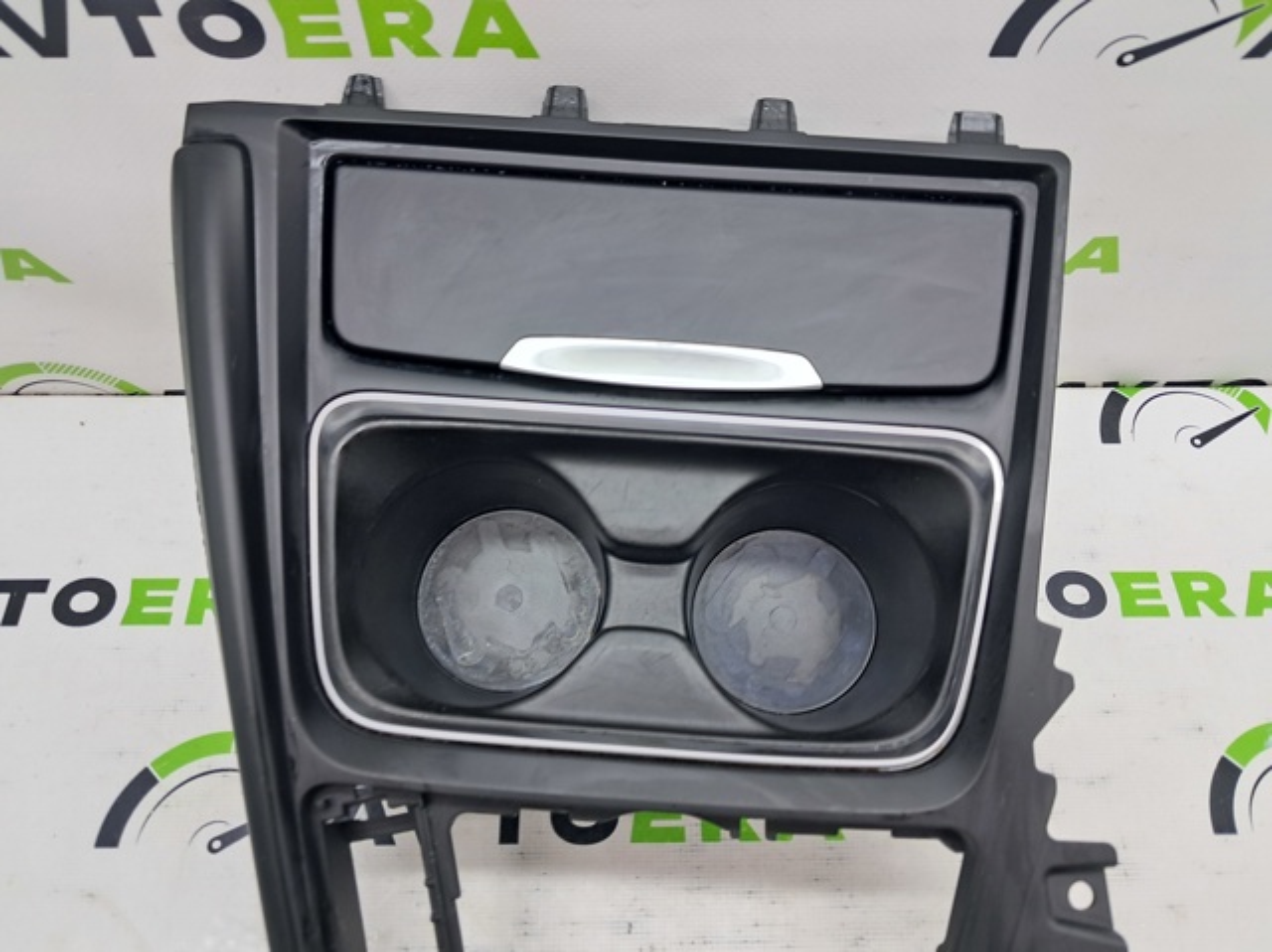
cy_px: 476
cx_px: 636
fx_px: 991
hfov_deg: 65.4
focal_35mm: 27
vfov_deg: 51.3
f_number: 1.8
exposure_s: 1/50
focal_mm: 4
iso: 50
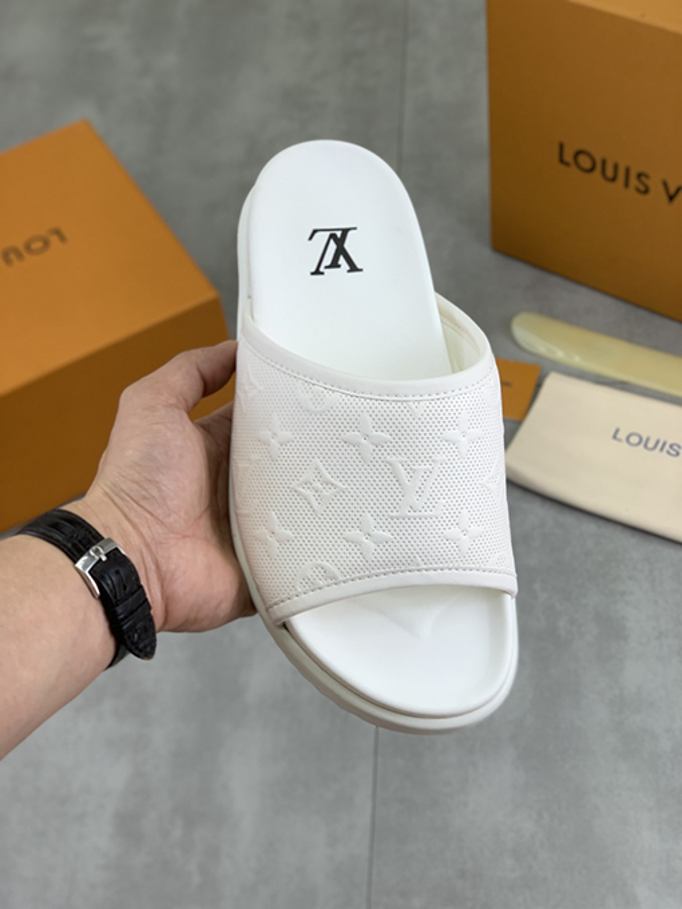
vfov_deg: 36.8
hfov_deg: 28.0
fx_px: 1366
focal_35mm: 52
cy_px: 454
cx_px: 341
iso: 16
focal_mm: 6
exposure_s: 1/150
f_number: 2.4
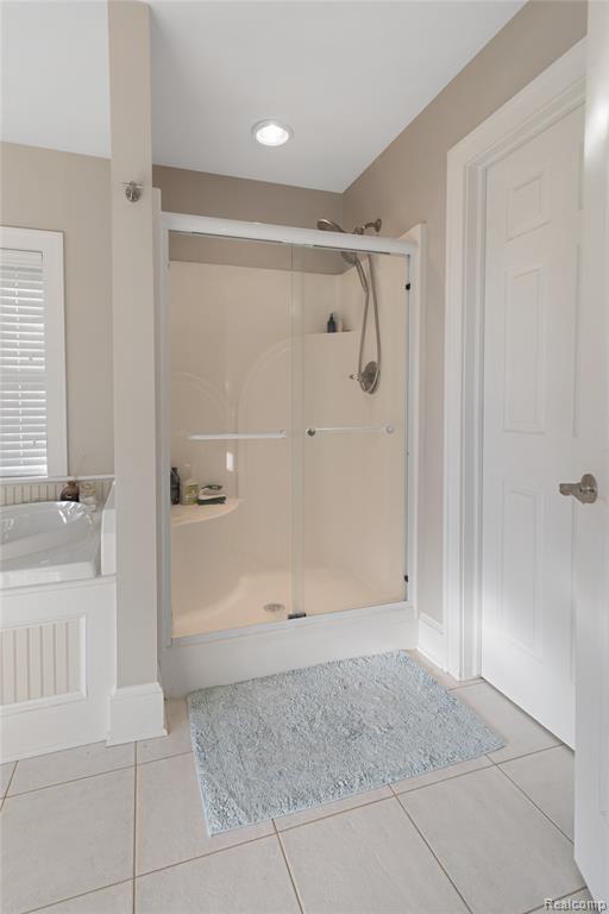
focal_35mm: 17
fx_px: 431
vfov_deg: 93.3
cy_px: 457
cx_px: 304
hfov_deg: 70.4
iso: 320
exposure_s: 1/25
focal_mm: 17
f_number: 9
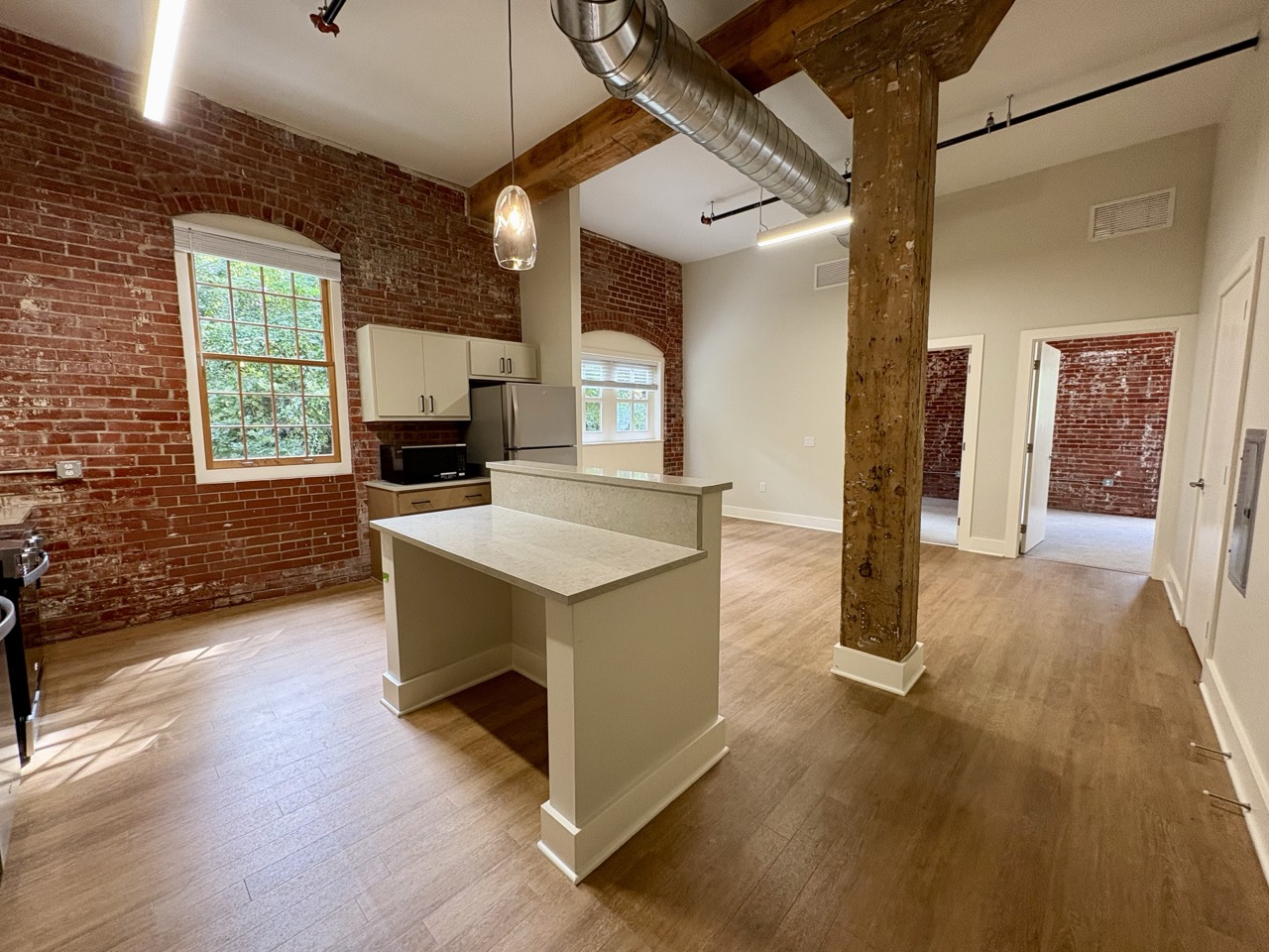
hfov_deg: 102.1
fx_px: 513
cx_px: 634
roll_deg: +0.4
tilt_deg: -5.7
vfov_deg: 85.7
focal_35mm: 14
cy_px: 476
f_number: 2.2
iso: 250
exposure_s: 1/60
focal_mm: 2.22
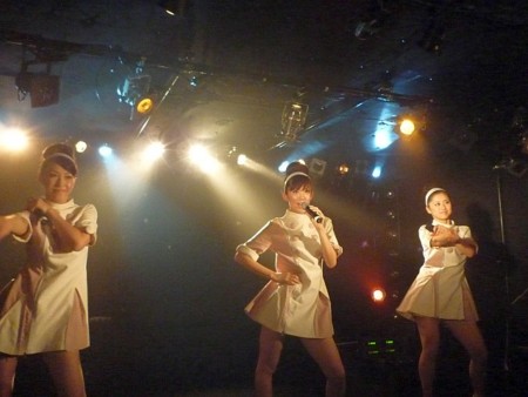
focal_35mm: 32
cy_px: 198
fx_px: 488
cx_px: 264
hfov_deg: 56.8
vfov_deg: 44.2
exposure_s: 1/60
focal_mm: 4.4
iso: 800
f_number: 2.8
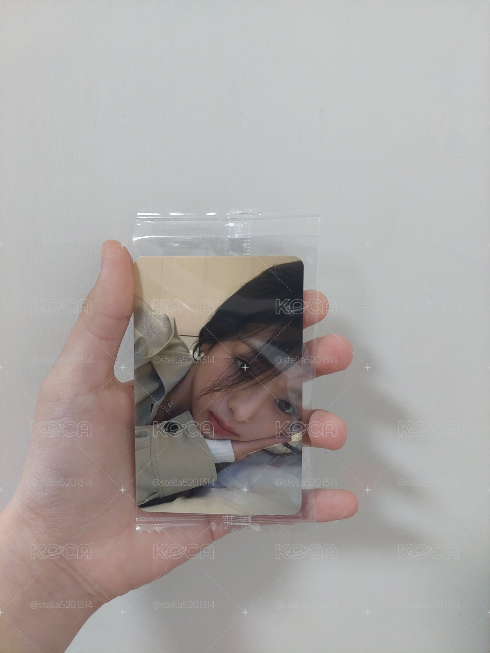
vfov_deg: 71.6
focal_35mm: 24
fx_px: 453
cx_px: 245
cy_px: 326
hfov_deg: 56.8
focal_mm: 5.23
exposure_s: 1/60
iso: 250
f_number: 1.8
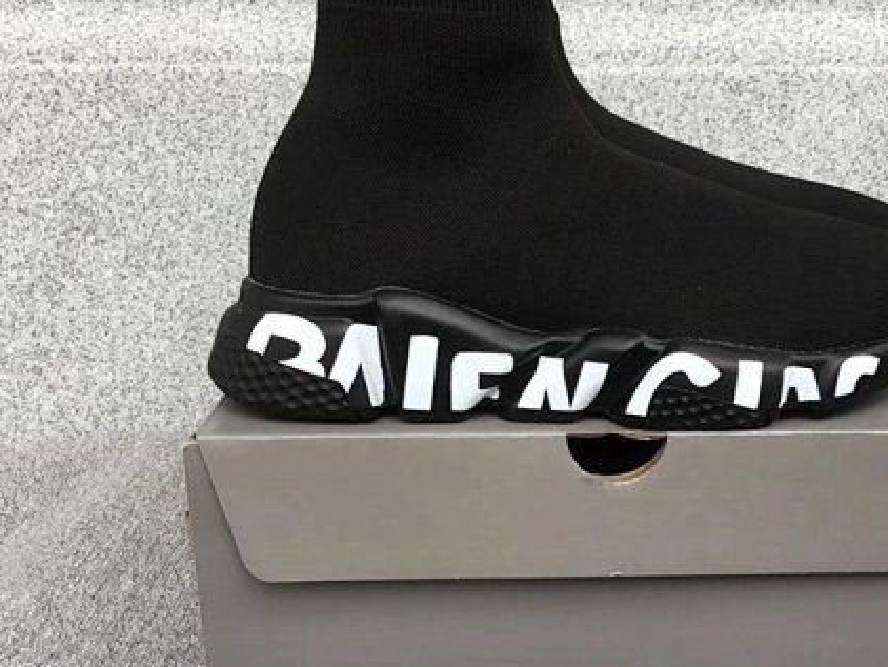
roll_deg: +0.5
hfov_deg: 40.1
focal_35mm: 47
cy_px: 324
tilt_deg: -16.8
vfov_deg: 30.9
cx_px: 568
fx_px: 1206
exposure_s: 1/108
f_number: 2.4
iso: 25
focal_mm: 3.3
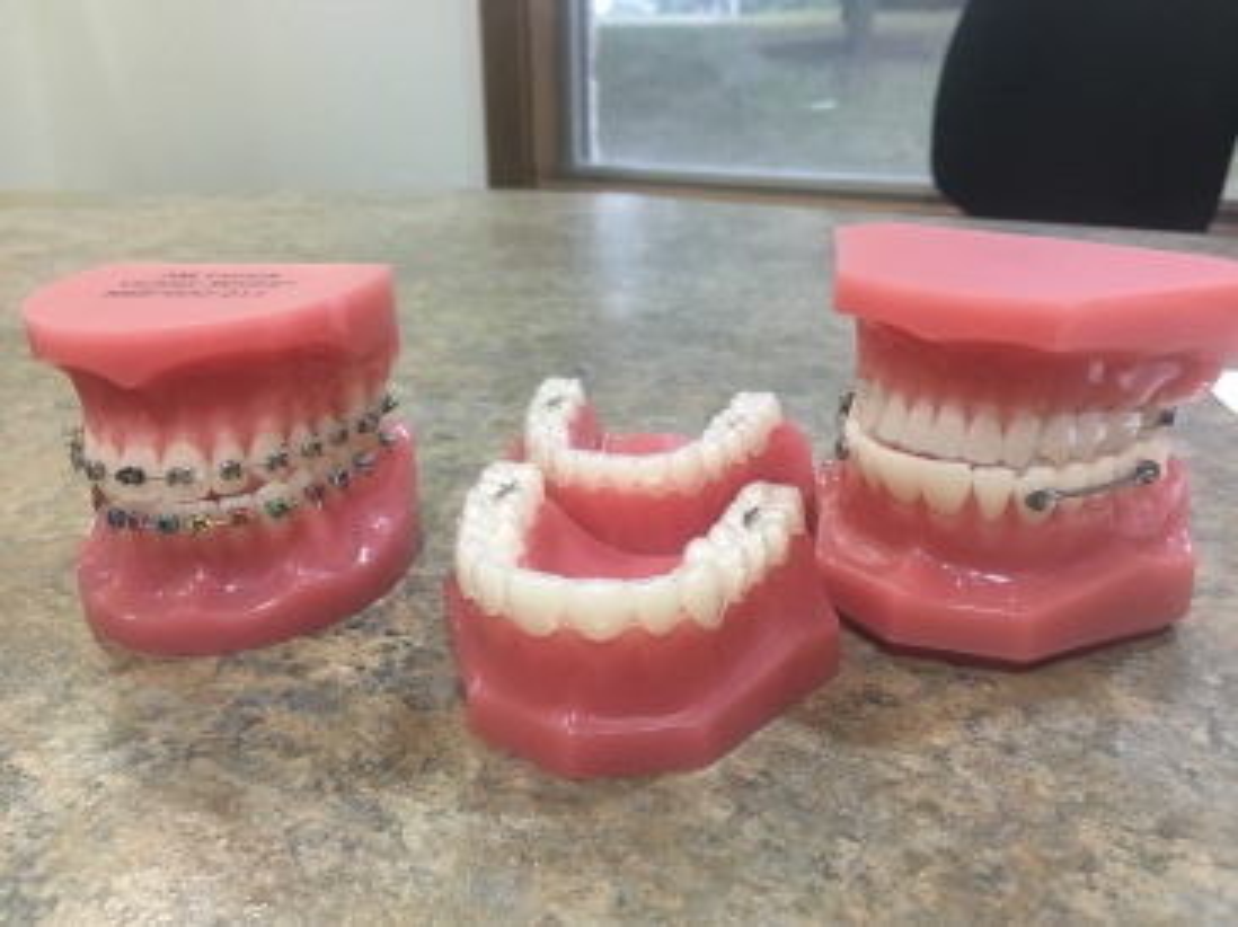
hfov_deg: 61.7
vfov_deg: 48.2
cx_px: 619
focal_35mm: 29
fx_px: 1036
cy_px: 464
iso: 200
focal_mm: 4.15
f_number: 2.2
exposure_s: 1/24
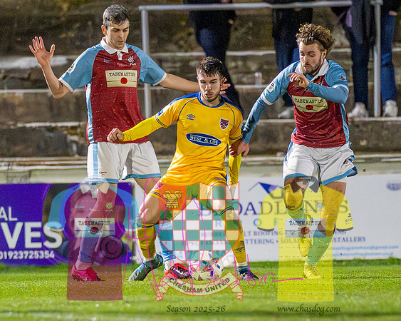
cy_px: 335
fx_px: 8369
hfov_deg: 2.7
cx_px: 175
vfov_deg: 2.2
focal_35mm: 705
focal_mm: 200
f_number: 2.8
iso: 8000
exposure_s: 1/1250
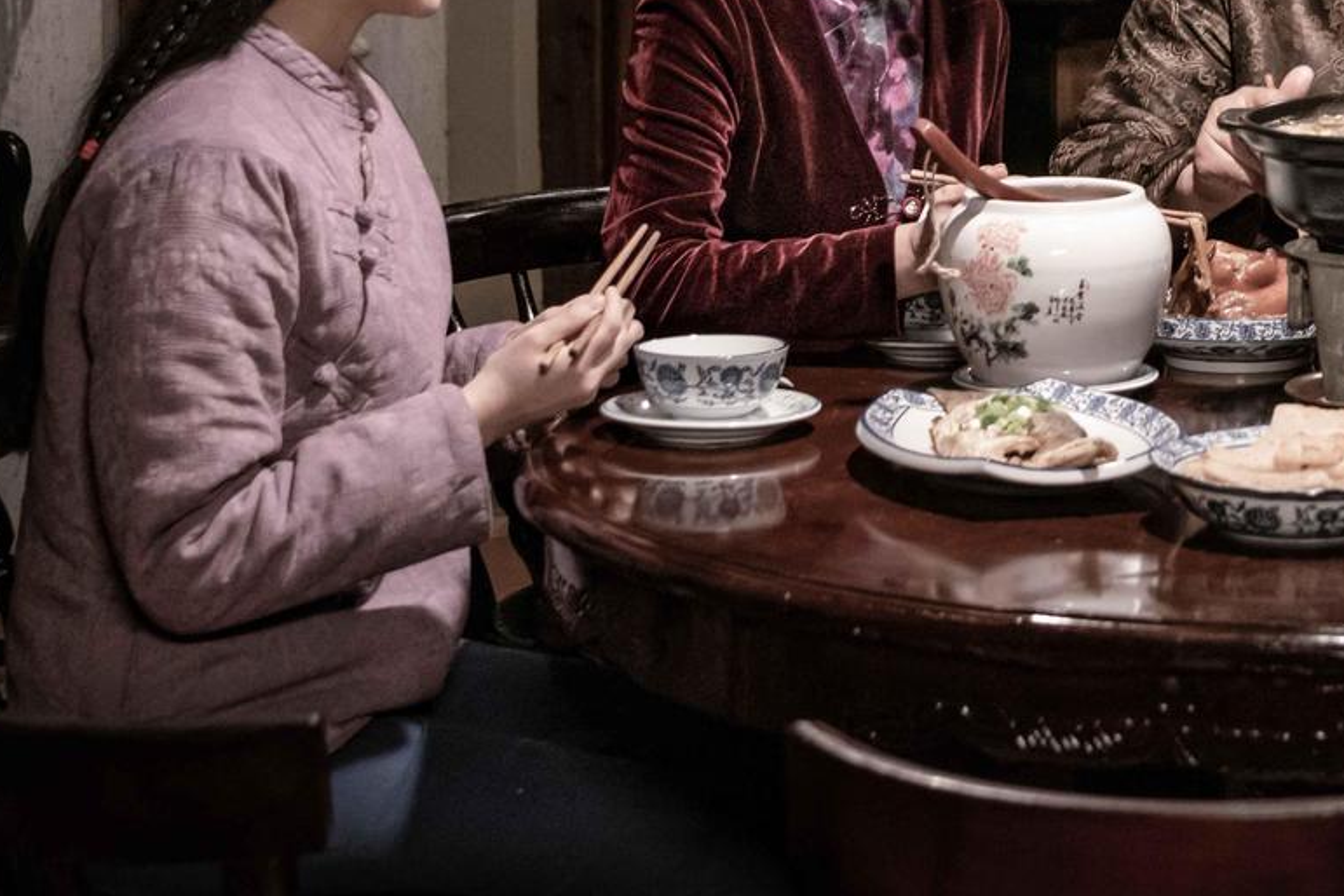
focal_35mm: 96
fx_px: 3584
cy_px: -143
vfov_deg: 13.9
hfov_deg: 20.7
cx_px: 1273
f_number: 4
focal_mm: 37
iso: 3200
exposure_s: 1/100
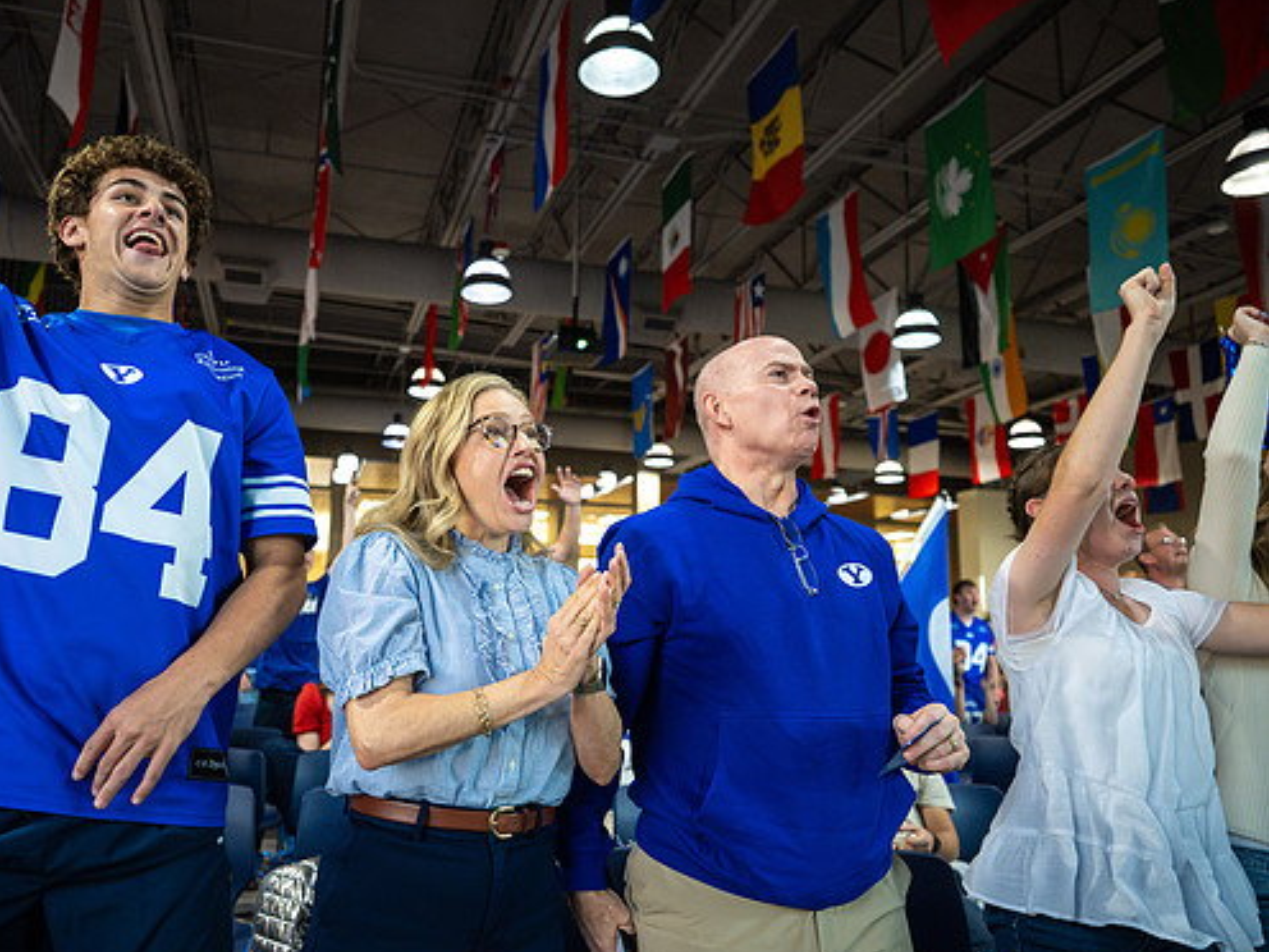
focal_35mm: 27
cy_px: 482
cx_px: 530
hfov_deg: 64.9
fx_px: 990
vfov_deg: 51.4
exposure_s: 1/640
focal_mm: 24
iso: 4000
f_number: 2.8
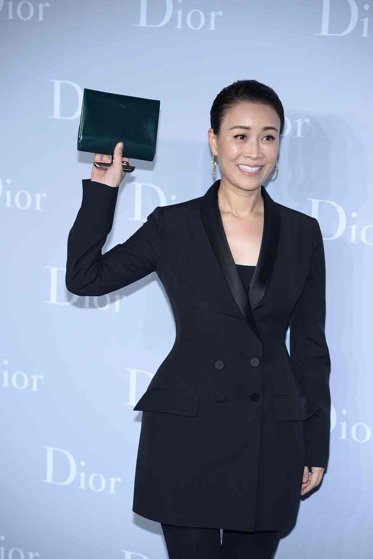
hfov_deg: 11.4
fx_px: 1863
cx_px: 186
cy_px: 280
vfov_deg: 17.1
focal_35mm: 120
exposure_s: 1/250
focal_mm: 120
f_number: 4
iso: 500
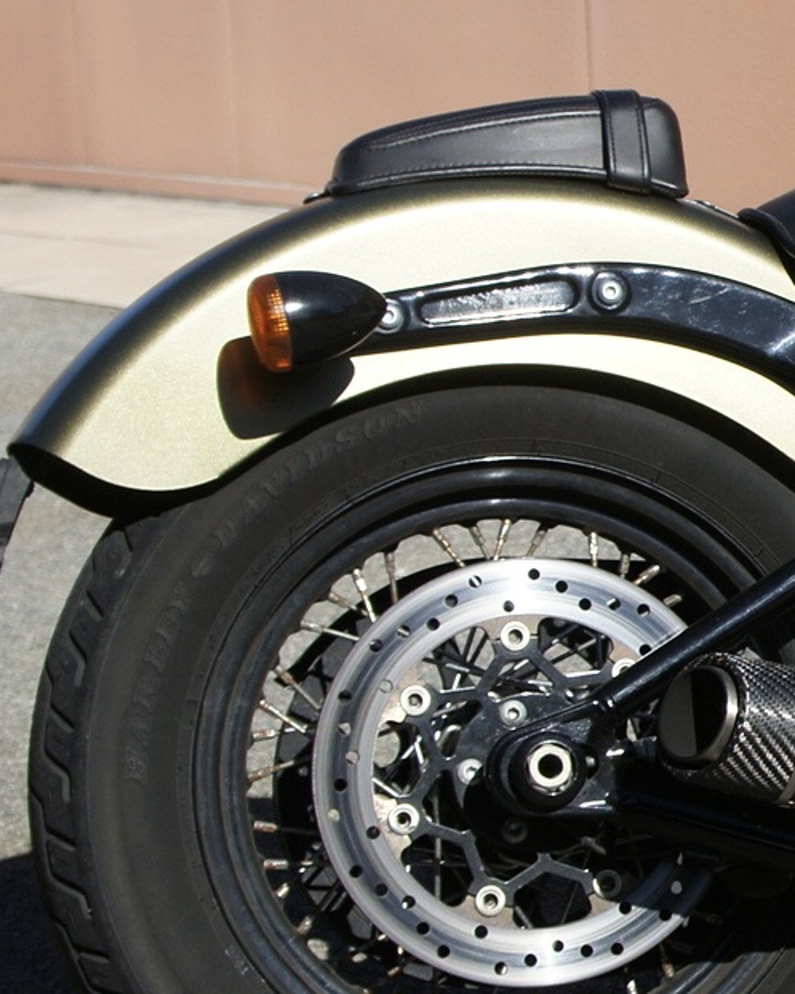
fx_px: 3352
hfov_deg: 12.6
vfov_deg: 16.9
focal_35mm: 114
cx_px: 1299
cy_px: 544
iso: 200
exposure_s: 1/1600
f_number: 4.5
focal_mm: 22
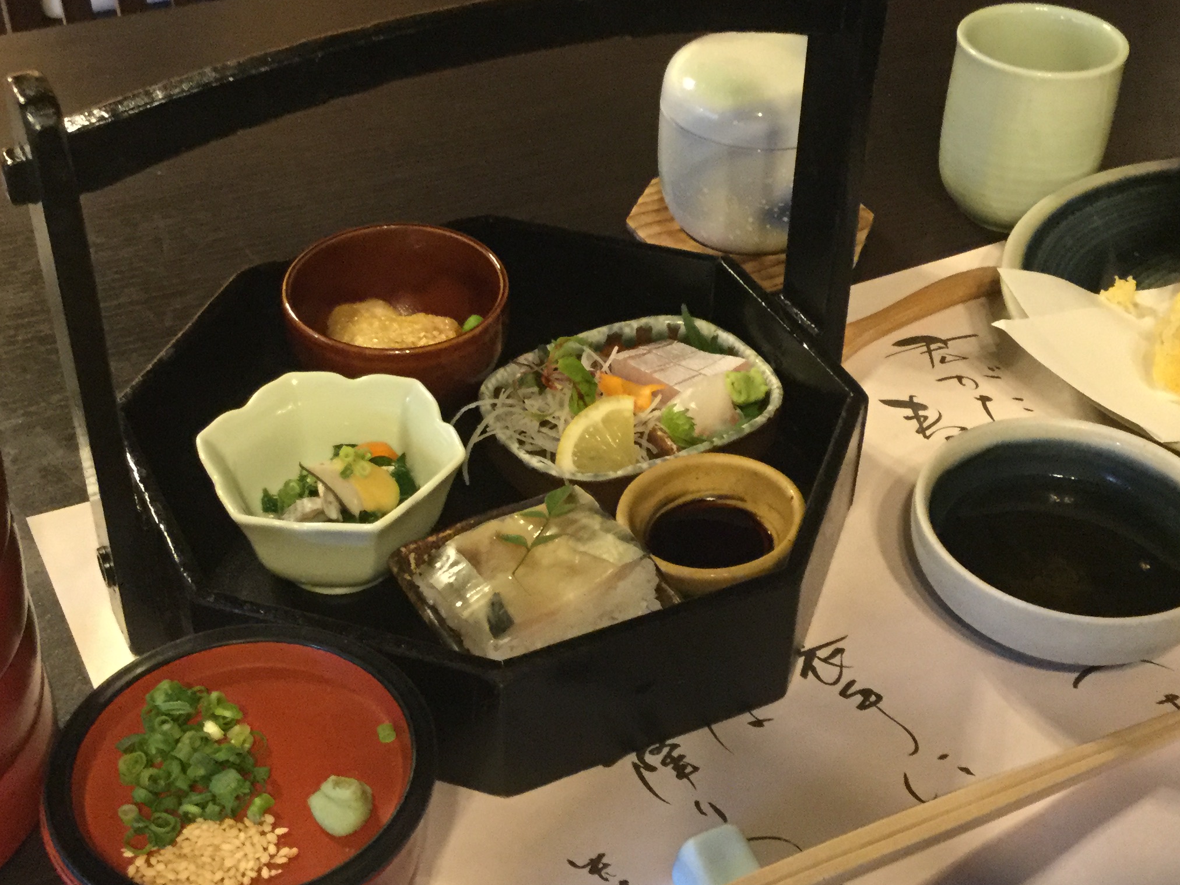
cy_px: 422
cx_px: 569
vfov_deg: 29.1
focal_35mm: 50
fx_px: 1704
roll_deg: -1.6
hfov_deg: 38.2
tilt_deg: -38.8
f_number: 2.4
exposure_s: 1/17
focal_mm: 3.3
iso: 200
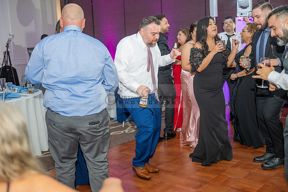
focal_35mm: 45
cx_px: 144
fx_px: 360
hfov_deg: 43.6
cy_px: 96
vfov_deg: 29.9
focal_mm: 45
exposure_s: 1/100
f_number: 2.8
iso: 800
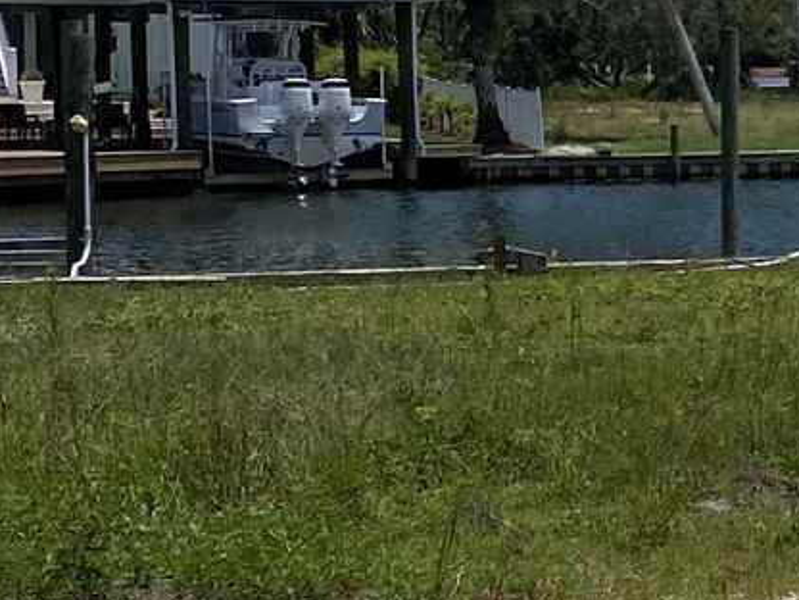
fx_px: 2954
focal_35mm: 128
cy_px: 179
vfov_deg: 11.6
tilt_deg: -2.9
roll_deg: +0.5
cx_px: 1548
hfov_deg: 13.4
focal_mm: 4.25
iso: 32
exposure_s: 1/7194
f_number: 1.8
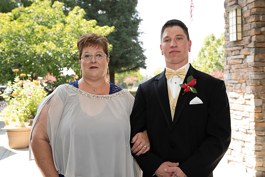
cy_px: 88
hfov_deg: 43.6
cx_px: 132
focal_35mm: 45
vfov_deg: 29.9
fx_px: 331
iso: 400
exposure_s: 1/160
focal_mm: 45
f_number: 5
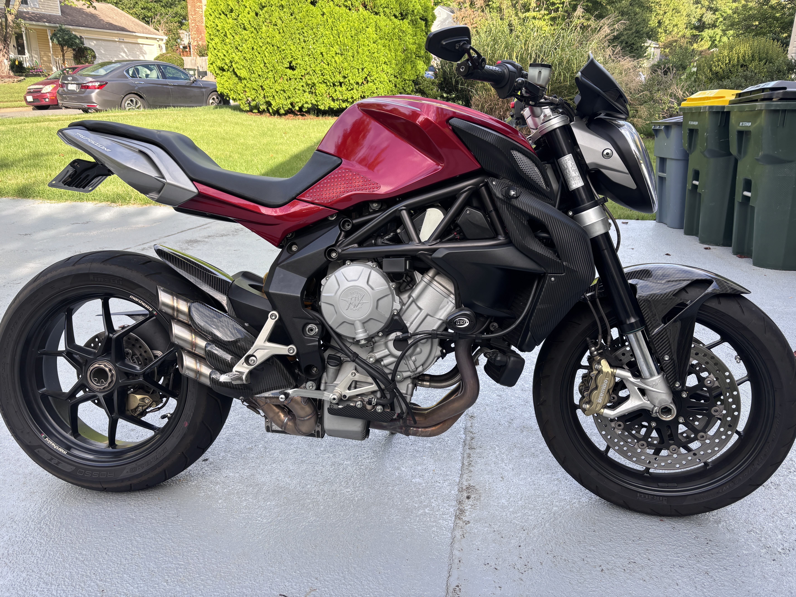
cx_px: 398
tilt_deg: -17.7
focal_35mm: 26
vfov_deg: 53.1
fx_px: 598
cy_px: 298
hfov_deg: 67.3
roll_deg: -1.0
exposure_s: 1/368
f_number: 1.6
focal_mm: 5.96
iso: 50
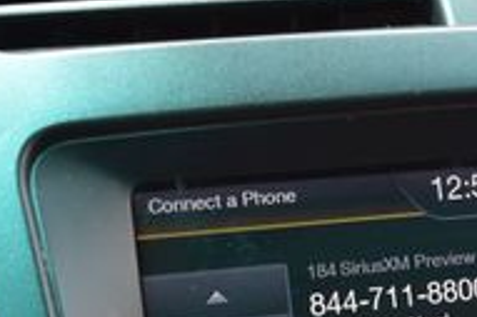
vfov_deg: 9.6
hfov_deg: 14.1
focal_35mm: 141
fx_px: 1867
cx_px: 567
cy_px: 339
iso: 400
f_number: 8
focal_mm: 28
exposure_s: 1/80
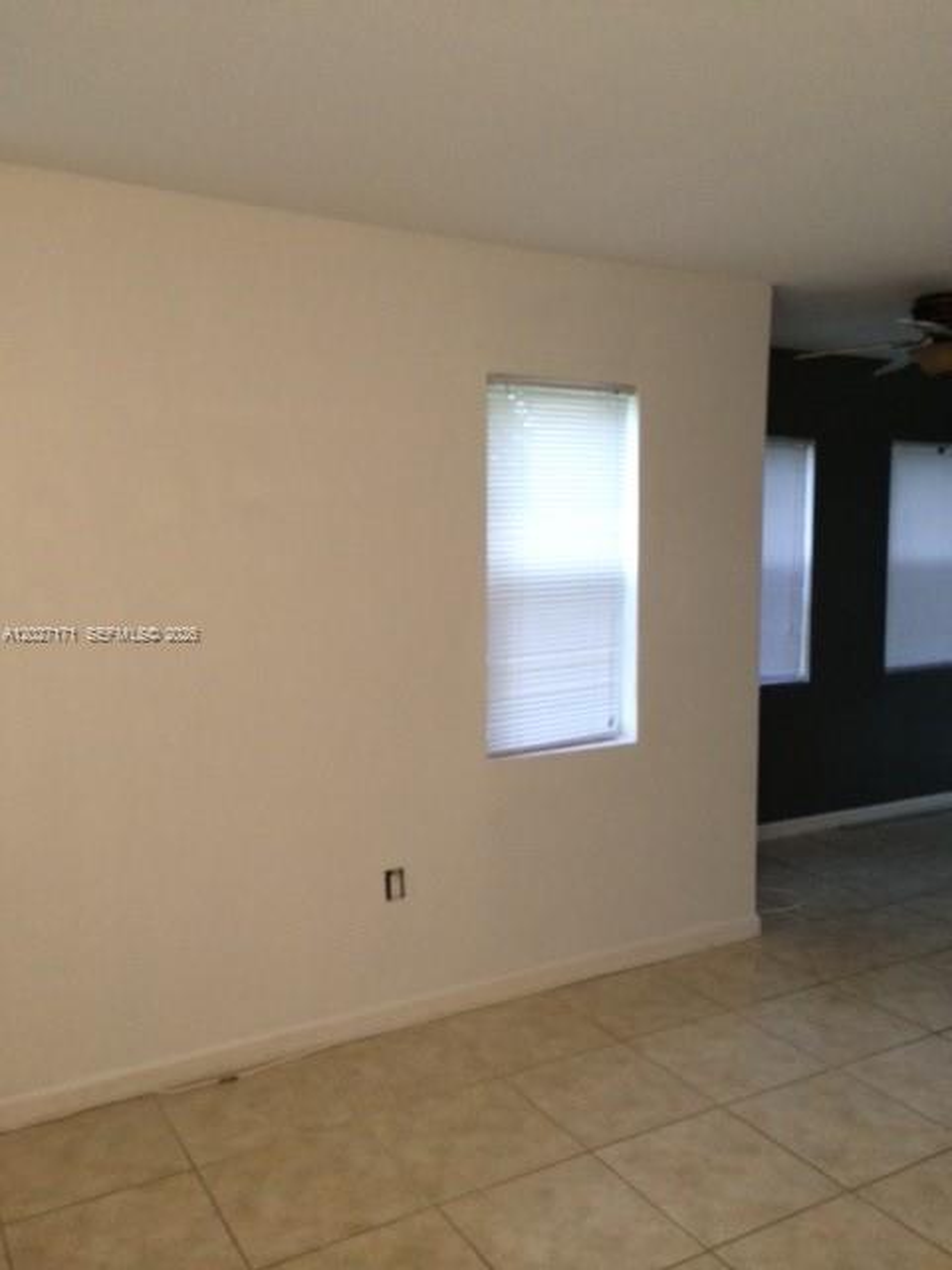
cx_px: 476
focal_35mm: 30
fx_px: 1100
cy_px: 635
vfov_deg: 60.0
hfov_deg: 46.8
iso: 250
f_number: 2.2
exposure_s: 1/30
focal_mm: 4.12
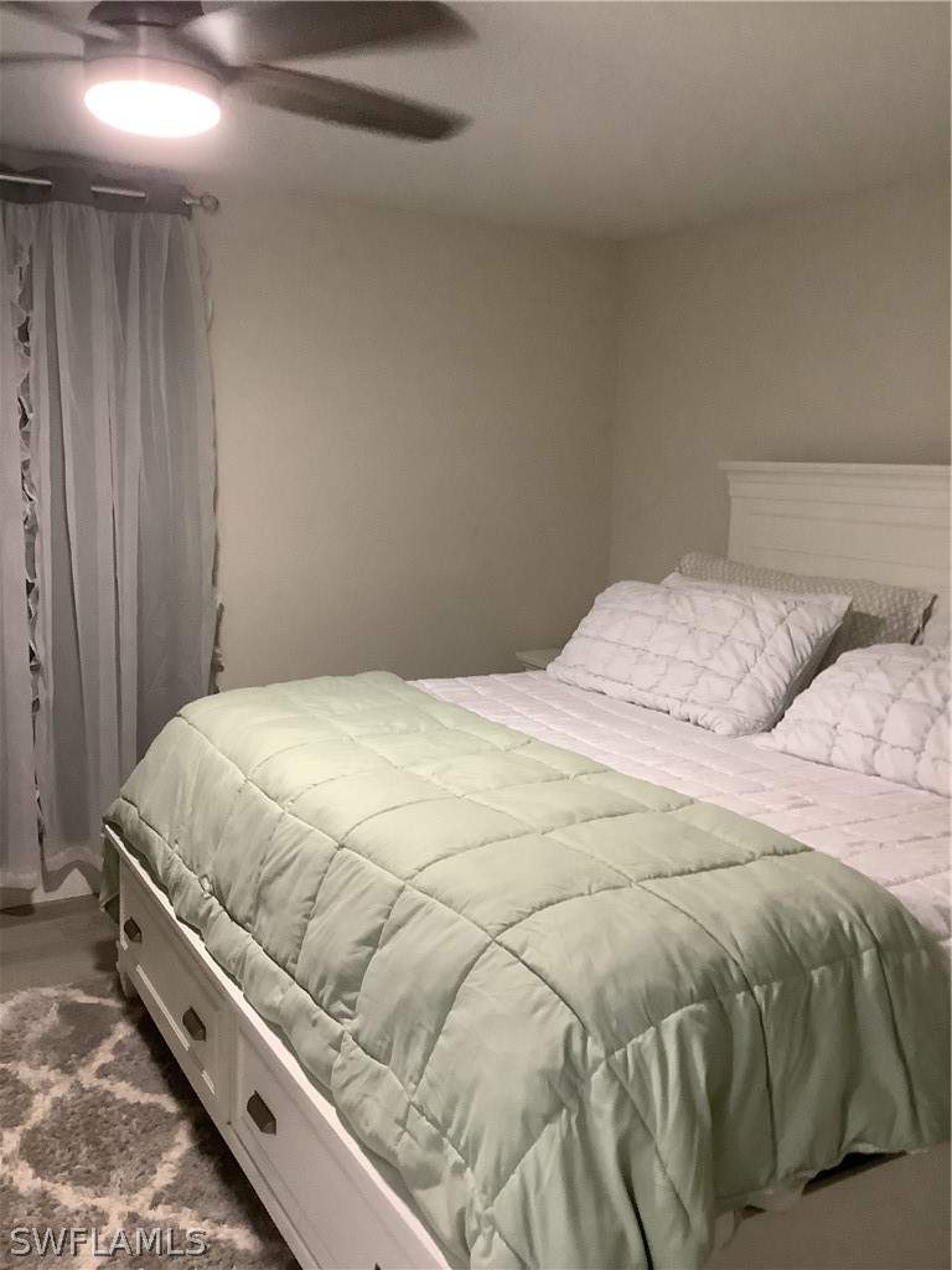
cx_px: 476
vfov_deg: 58.4
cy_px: 635
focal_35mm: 31
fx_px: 1137
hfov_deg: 45.4
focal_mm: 3.3
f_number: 2.4
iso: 250
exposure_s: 1/40
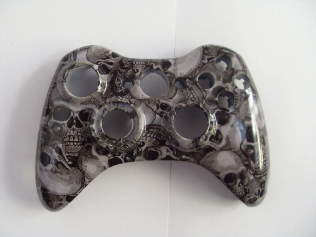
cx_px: 158
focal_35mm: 35
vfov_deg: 40.7
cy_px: 118
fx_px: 320
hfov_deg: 52.6
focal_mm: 6.3
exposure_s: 1/30
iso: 200
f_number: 2.8
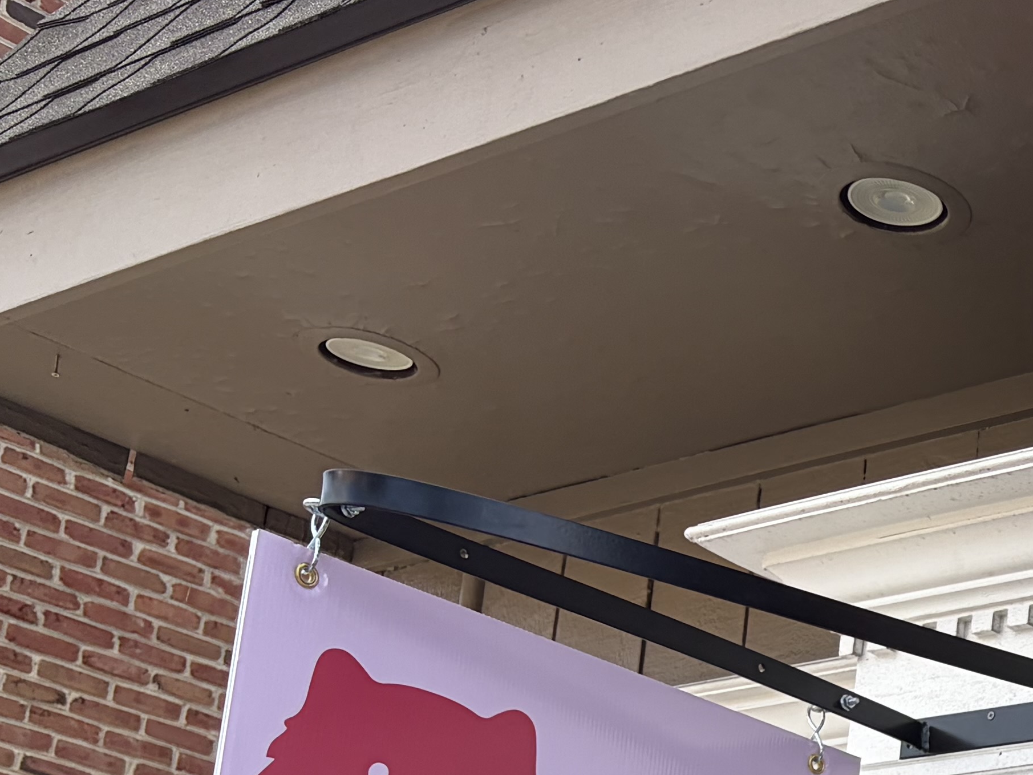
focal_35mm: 82
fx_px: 2447
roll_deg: -2.4
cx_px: 1455
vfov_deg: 17.0
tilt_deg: +10.8
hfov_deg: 21.0
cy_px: 1002
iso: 50
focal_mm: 5.96
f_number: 1.6
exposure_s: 1/920
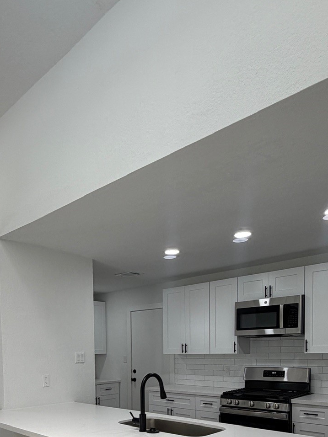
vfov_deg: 54.3
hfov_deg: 46.4
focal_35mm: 30
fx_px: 379
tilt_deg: -2.6
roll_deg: +0.8
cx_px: 122
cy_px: 372
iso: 100
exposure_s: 1/120
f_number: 2.2
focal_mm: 2.22
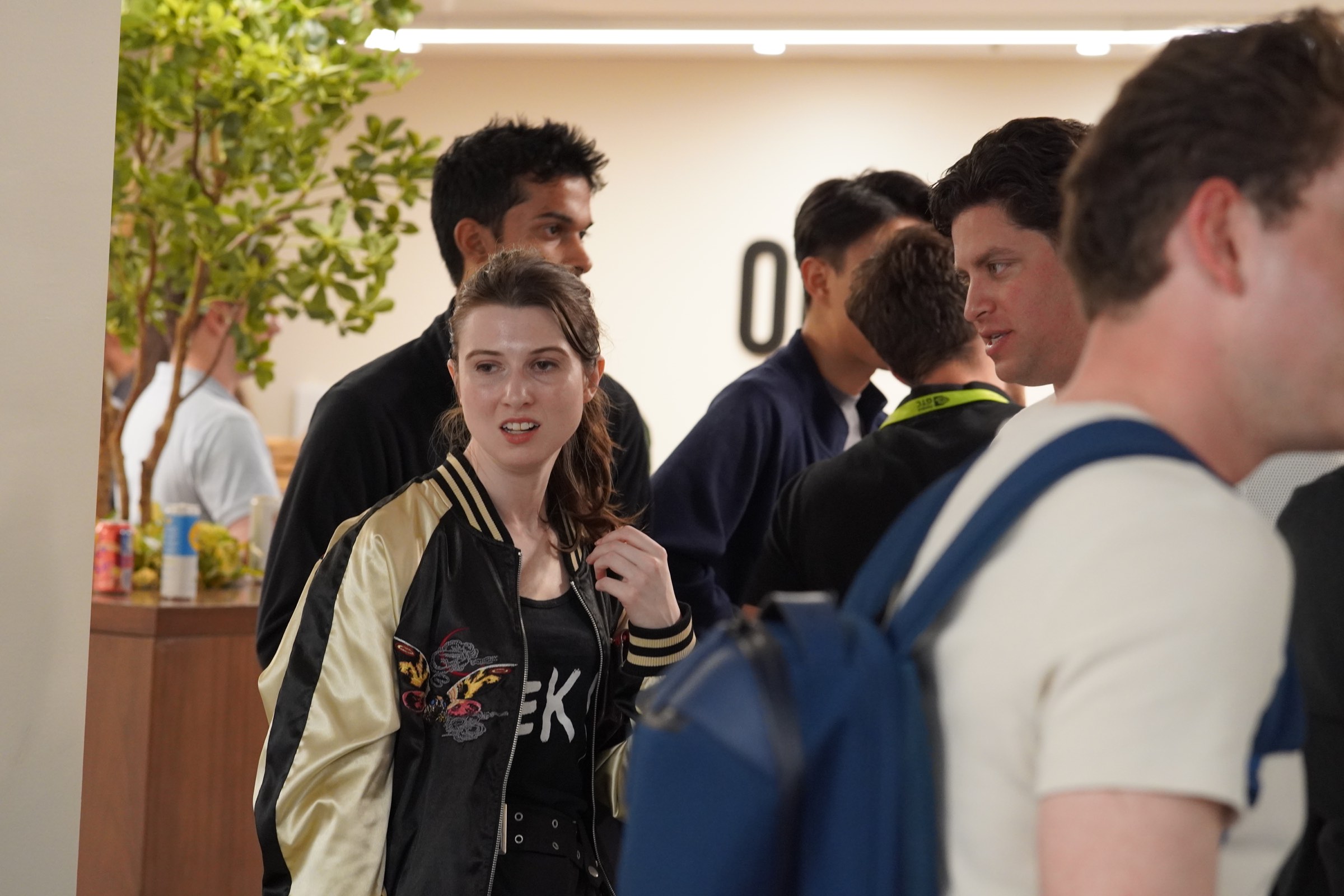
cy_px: 448
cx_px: 672
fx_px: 4200
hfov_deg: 18.2
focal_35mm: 112
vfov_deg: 12.2
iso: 2000
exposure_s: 1/160
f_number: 4
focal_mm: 75
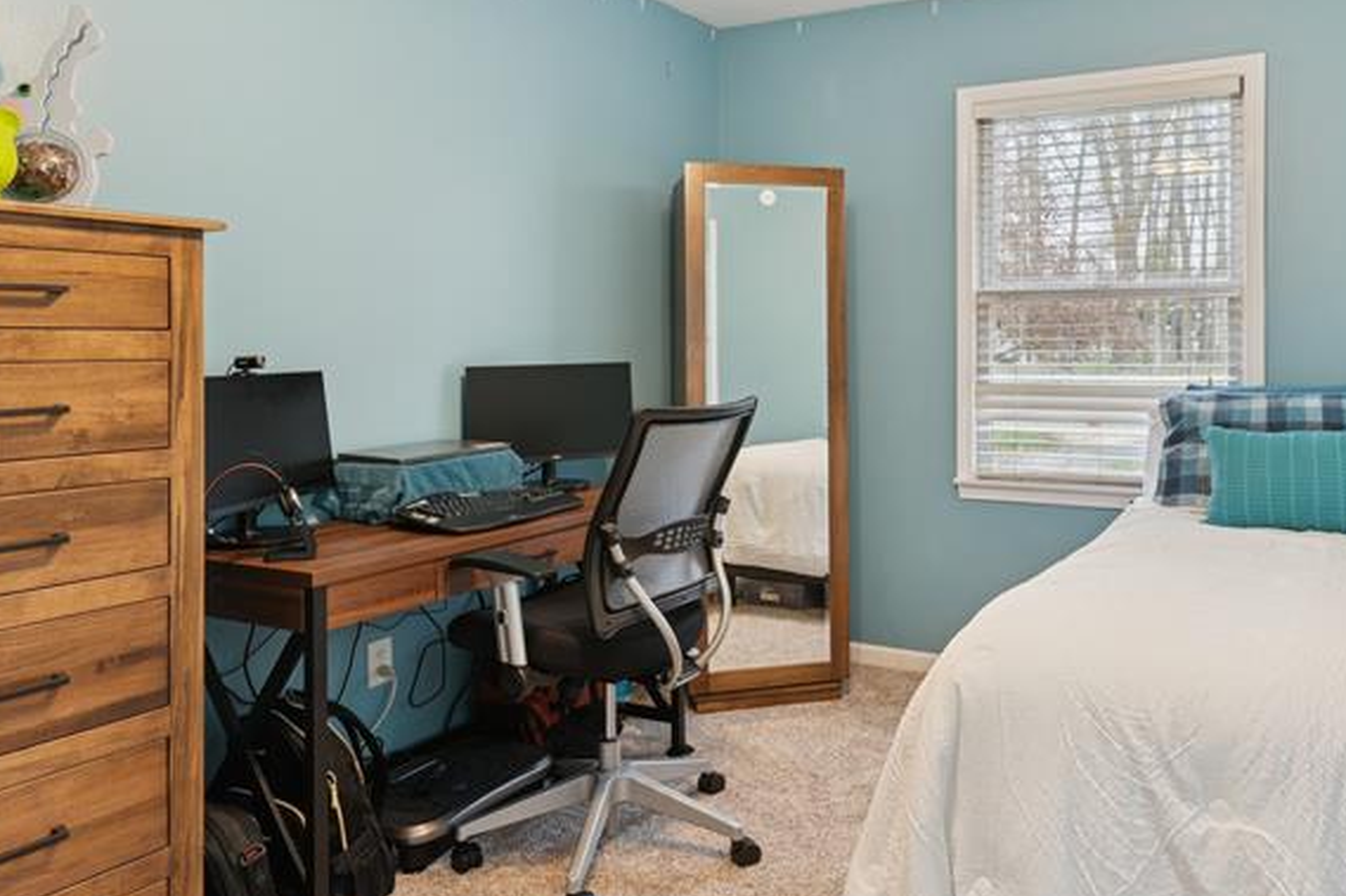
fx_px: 1009
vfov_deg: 47.5
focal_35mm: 27
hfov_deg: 66.3
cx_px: 849
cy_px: 339
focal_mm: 15
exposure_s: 1/13
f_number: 8
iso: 400
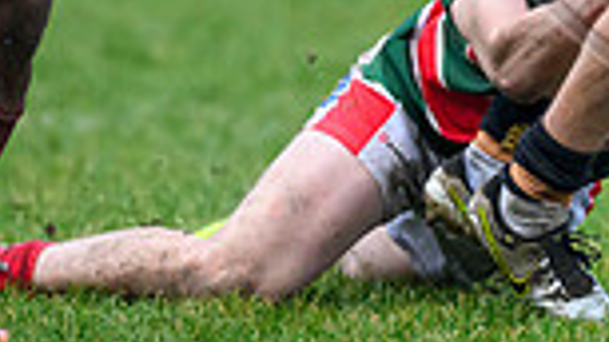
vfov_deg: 0.7
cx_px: 975
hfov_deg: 1.2
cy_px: -164
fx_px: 28690
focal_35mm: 1777
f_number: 4
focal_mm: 400
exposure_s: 1/2000
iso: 4000
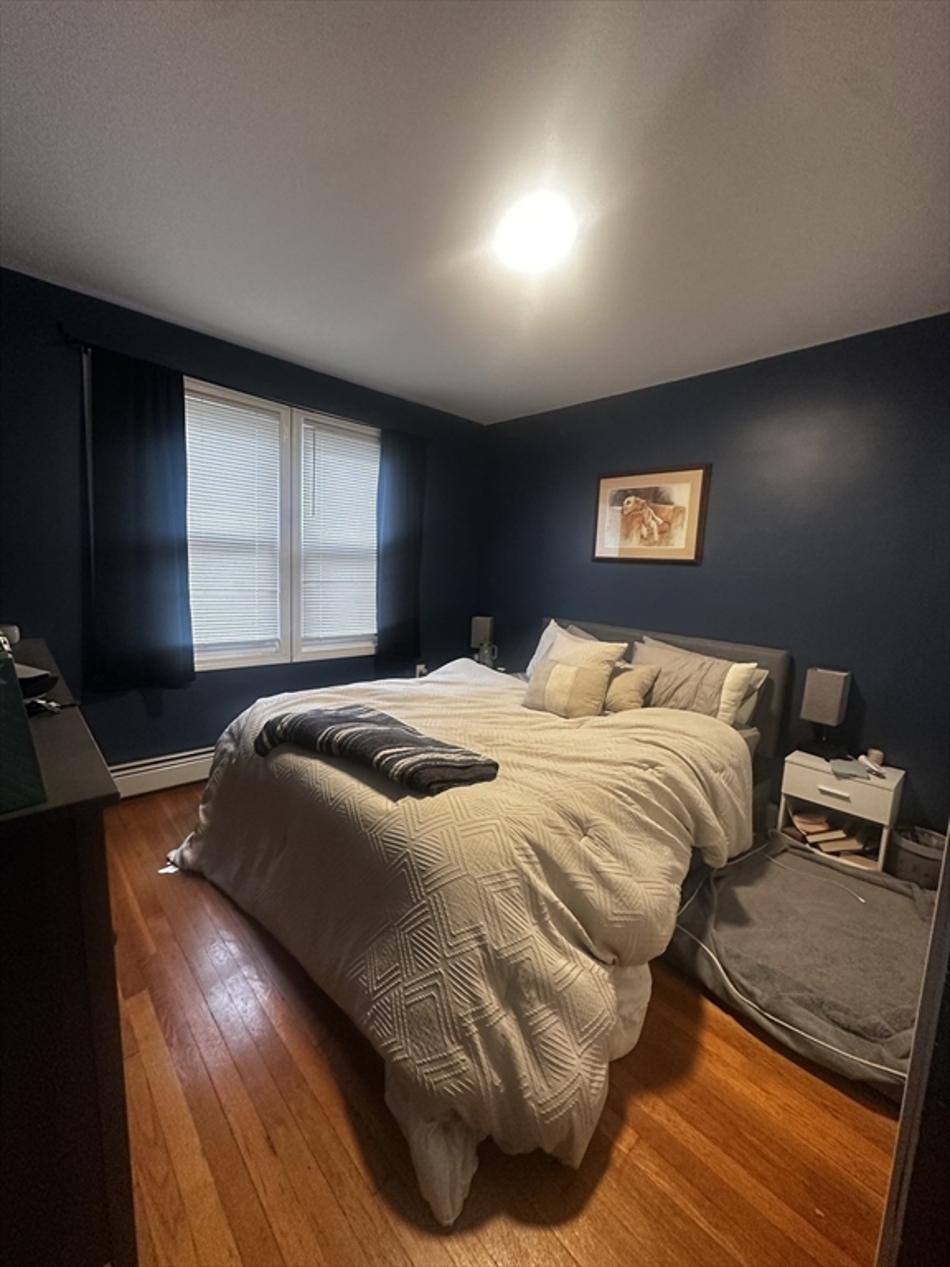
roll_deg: -2.7
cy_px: 634
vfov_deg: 102.1
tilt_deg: -7.0
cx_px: 475
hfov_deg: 85.7
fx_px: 512
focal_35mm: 14
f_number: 2.2
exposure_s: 1/60
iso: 320
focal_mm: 2.22
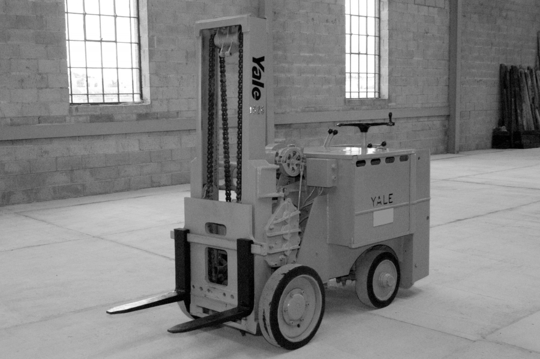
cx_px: 270
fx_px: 674
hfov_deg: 43.6
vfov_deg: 29.8
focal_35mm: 45
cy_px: 180
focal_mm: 30
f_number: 8
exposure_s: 1/180
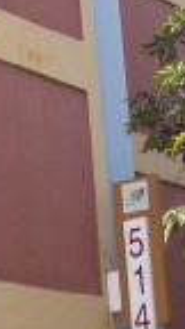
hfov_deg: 7.8
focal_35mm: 154
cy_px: 130
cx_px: -23
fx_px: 1343
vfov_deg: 14.0
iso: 80
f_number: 5.6
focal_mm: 6.2
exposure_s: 1/125
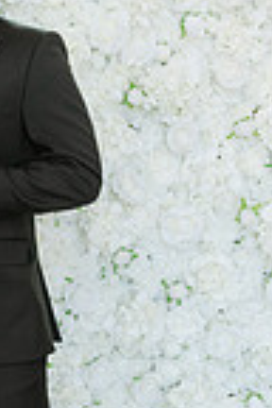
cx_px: -110
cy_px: 221
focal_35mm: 109
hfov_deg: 12.1
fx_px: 1235
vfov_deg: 18.8
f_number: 4
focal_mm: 35
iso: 400
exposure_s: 1/160
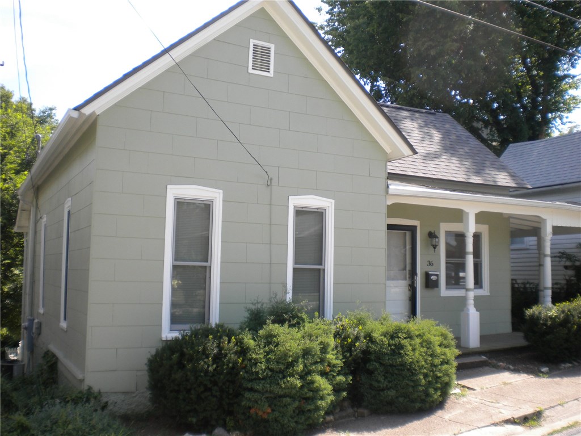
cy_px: 218
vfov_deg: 40.7
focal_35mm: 35
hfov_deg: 52.6
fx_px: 587
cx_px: 290
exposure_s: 1/290
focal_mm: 6.3
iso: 113
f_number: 4.6
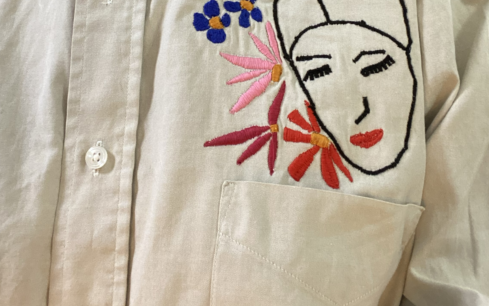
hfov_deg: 46.2
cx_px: 247
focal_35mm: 43
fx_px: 573
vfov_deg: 28.2
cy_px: 6
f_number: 2.2
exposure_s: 1/60
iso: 320
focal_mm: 2.71
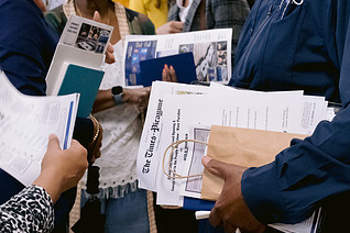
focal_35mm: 89
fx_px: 865
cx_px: 77
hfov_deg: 22.6
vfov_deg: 15.3
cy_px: 164
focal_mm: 35
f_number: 4
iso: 3200
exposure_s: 1/160
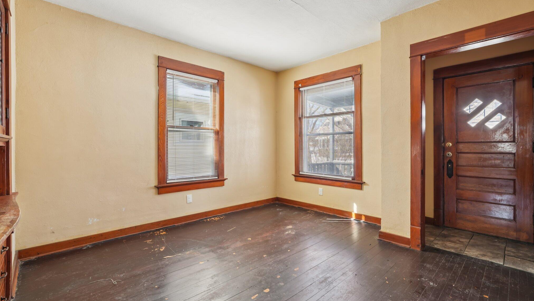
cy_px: 148
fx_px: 241
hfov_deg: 95.9
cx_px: 270
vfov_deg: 63.9
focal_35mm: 17
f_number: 8
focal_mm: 16
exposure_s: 1/25
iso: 400
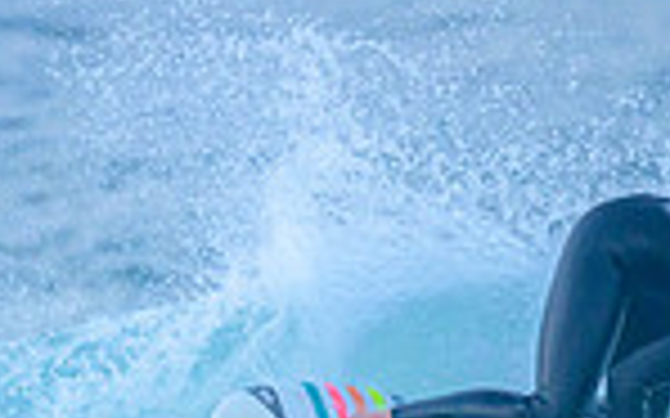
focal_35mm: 3171
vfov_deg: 0.4
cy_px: 663
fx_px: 57880
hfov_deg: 0.7
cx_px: 364
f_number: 6.3
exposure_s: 1/2000
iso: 2000
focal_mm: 800
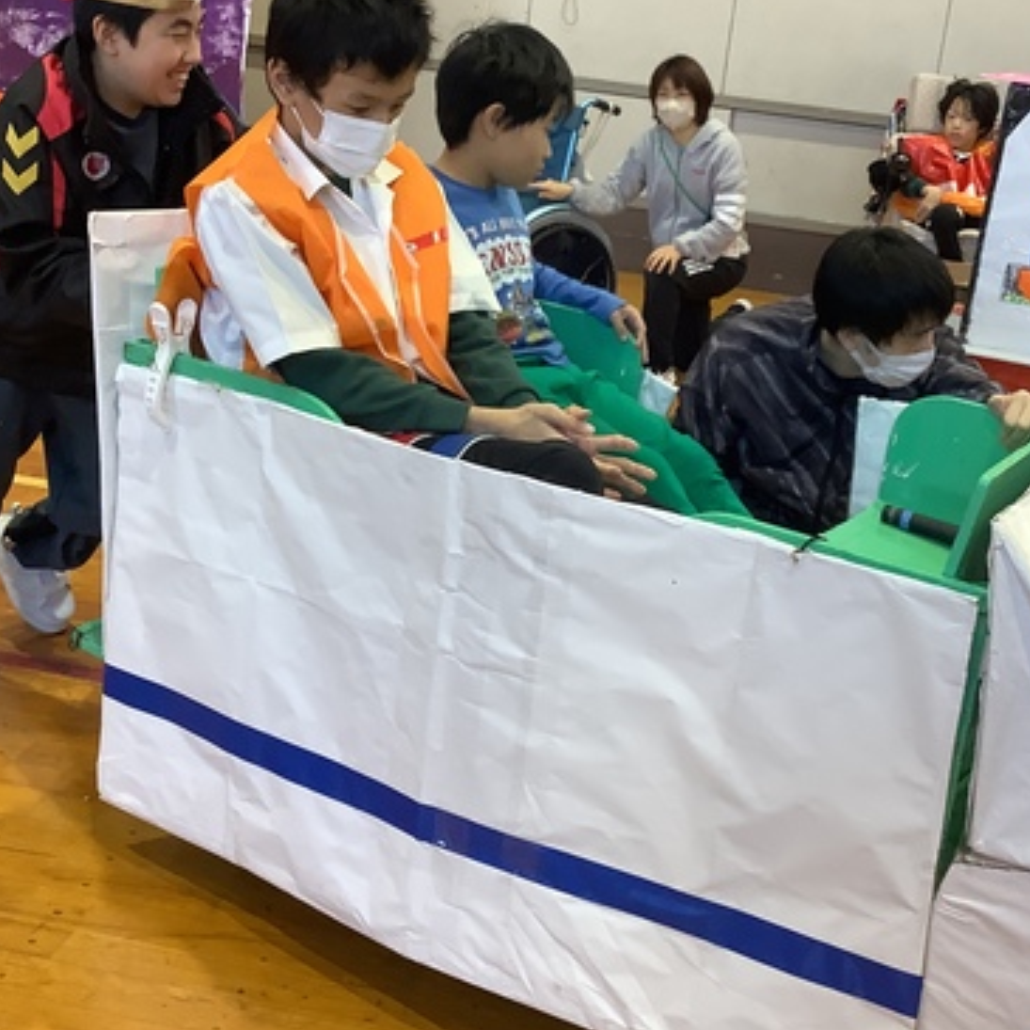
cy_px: 457
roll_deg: -6.5
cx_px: 573
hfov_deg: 35.3
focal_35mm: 48
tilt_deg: -17.7
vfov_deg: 35.3
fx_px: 1616
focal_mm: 3.3
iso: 125
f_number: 2.4
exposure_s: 1/50
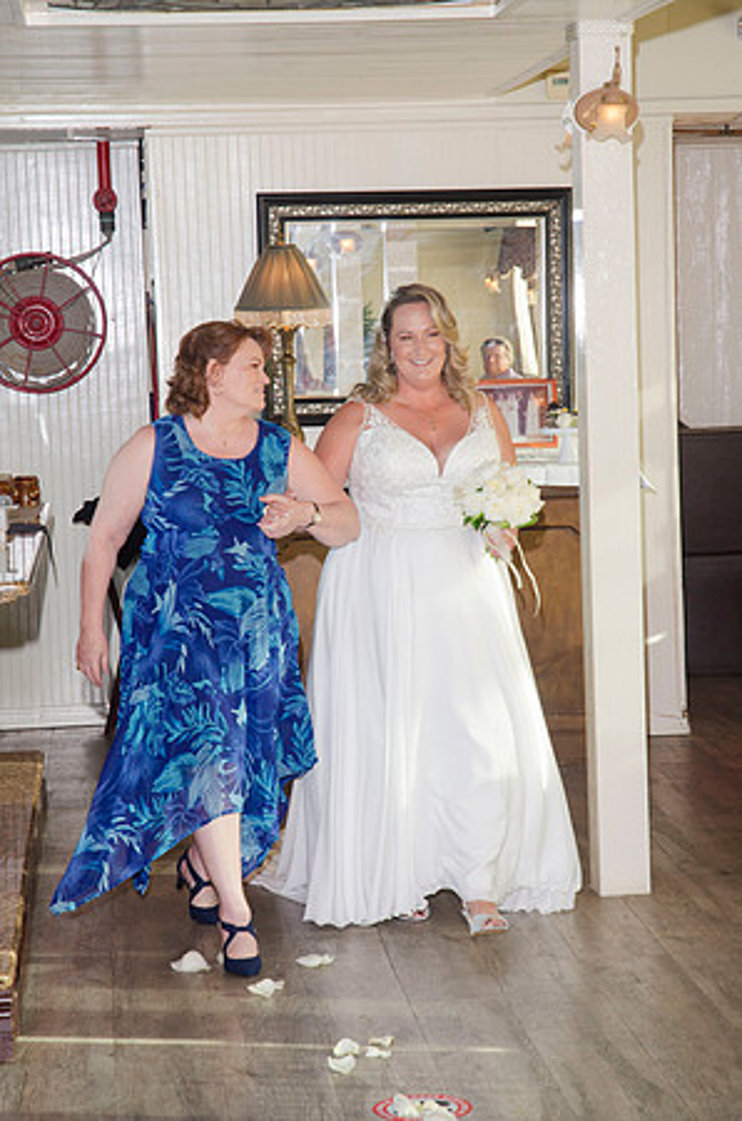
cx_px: 371
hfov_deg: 15.1
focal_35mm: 90
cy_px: 560
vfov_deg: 22.7
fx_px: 2795
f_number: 5.6
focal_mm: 60
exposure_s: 1/125
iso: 400
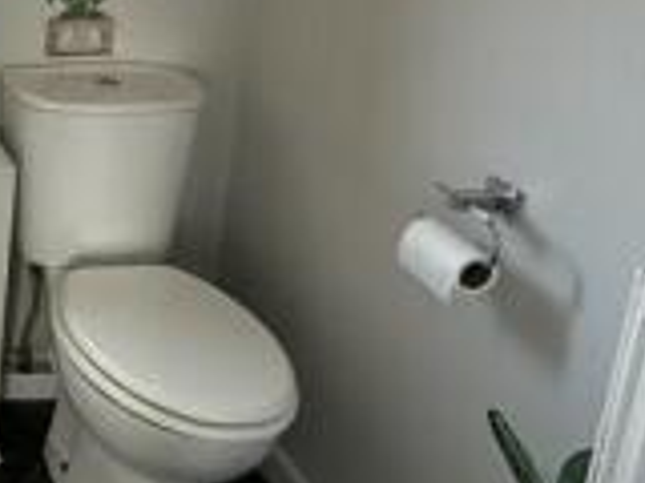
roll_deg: -0.5
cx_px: -240
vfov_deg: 26.9
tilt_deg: -14.6
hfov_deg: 28.8
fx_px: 950
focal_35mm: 51
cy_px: -6
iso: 125
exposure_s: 1/99
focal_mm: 2.22
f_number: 2.2
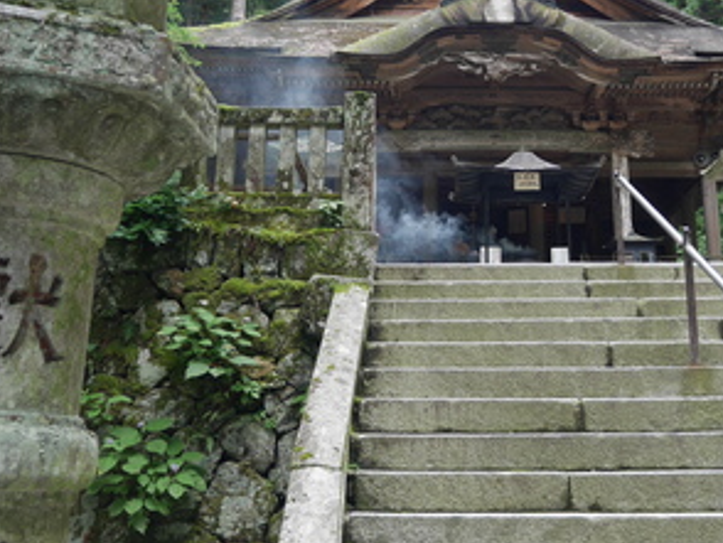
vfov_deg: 29.0
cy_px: 97
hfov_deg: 38.6
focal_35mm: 49
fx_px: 1024
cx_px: 452
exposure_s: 1/80
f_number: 3.5
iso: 200
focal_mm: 12
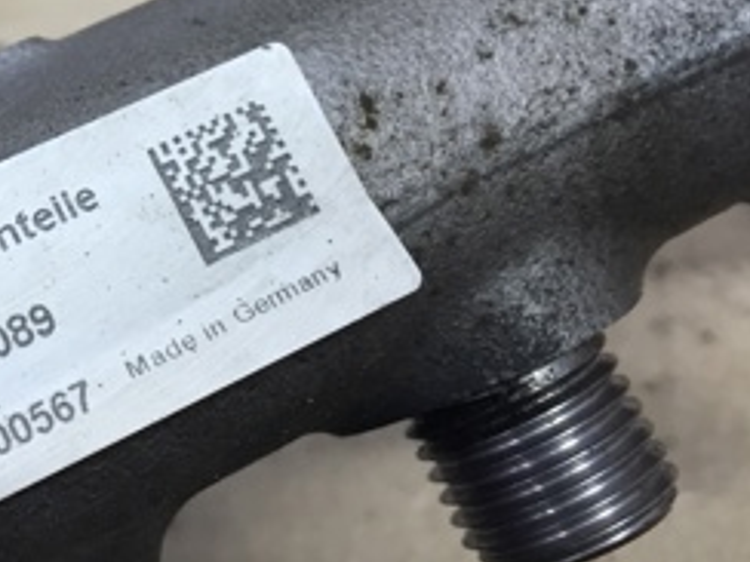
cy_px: 74
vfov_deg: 19.1
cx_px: -129
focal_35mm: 76
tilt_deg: -46.4
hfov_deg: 23.6
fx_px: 1647
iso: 50
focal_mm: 4.15
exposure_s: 1/33
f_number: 2.2
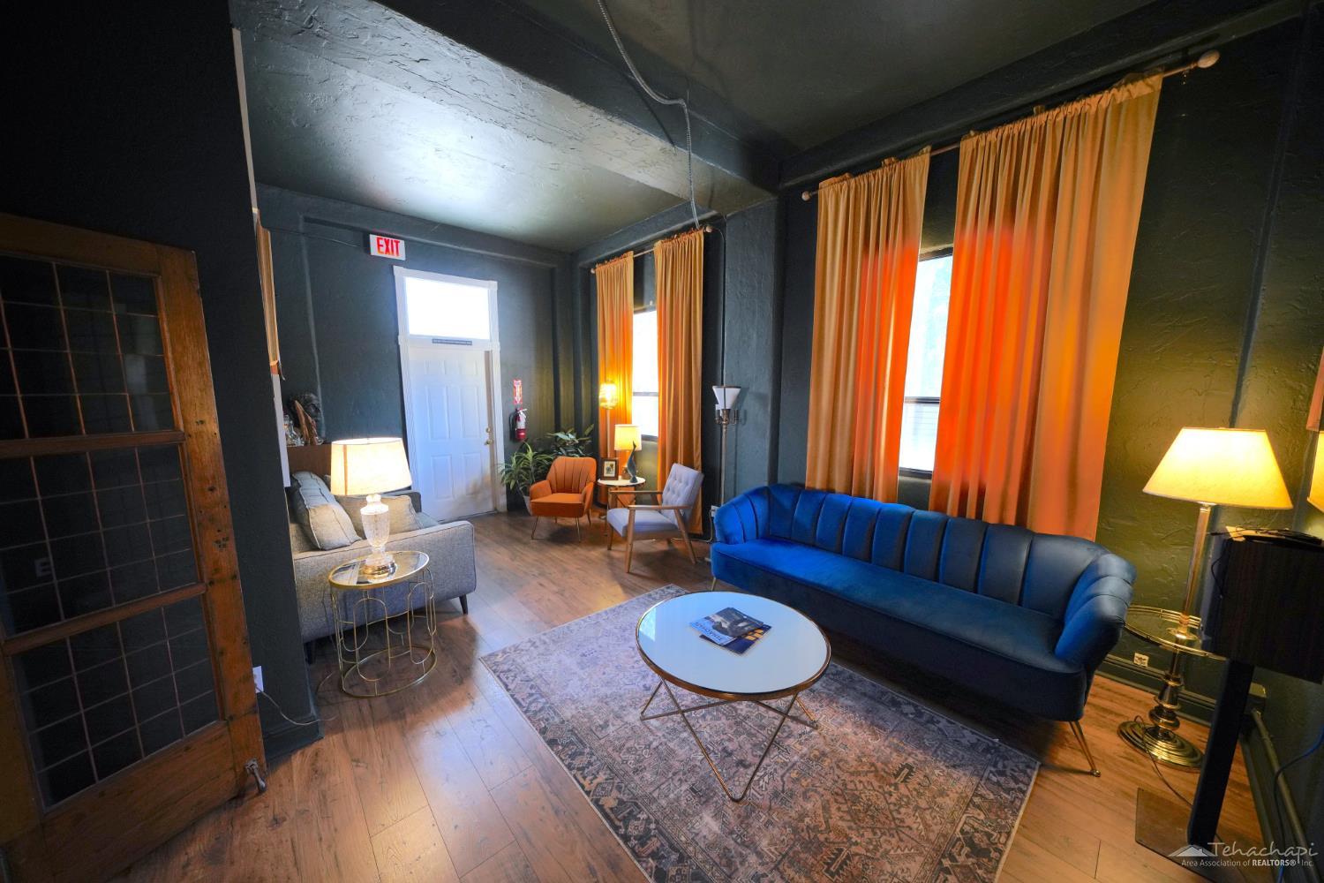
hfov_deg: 112.6
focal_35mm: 12
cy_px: 442
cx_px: 662
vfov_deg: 90.0
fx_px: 441
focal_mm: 12
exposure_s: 1/80
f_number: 4
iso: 1250
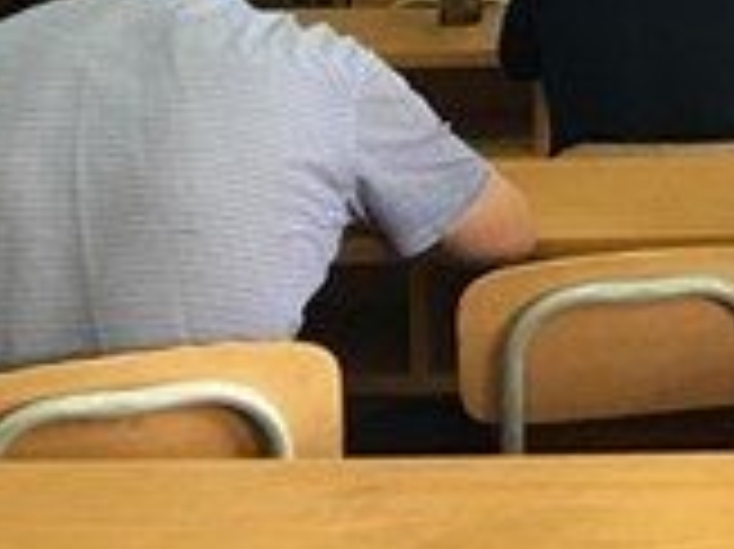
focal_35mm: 107
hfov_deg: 16.1
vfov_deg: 12.9
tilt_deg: -0.5
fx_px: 2267
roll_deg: -0.1
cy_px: -333
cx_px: 1243
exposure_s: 1/17
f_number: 2.2
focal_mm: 4.15
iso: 64
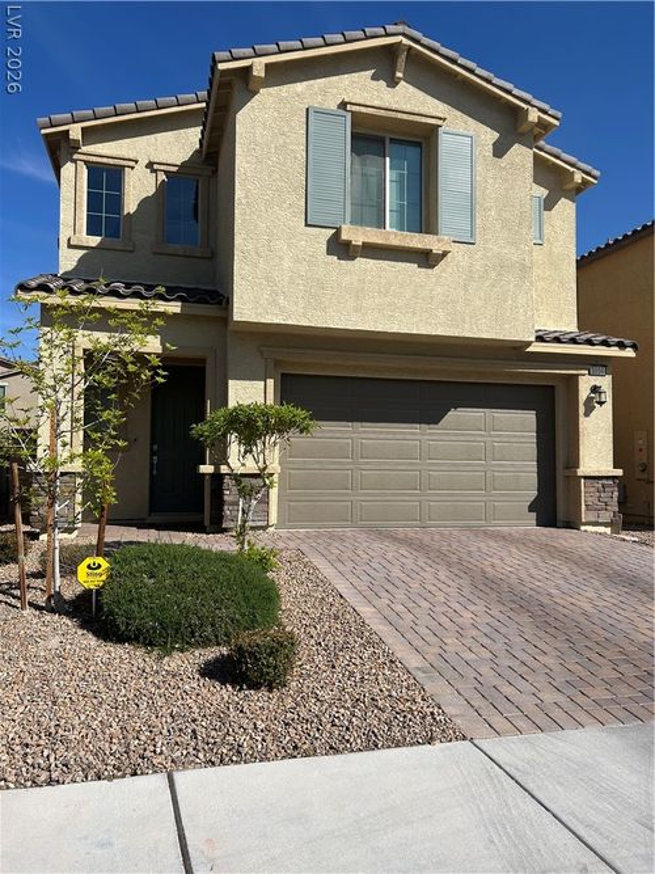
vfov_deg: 67.3
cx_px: 328
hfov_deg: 53.0
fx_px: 656
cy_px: 437
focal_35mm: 26
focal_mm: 5.7
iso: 50
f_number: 1.5
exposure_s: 1/5882
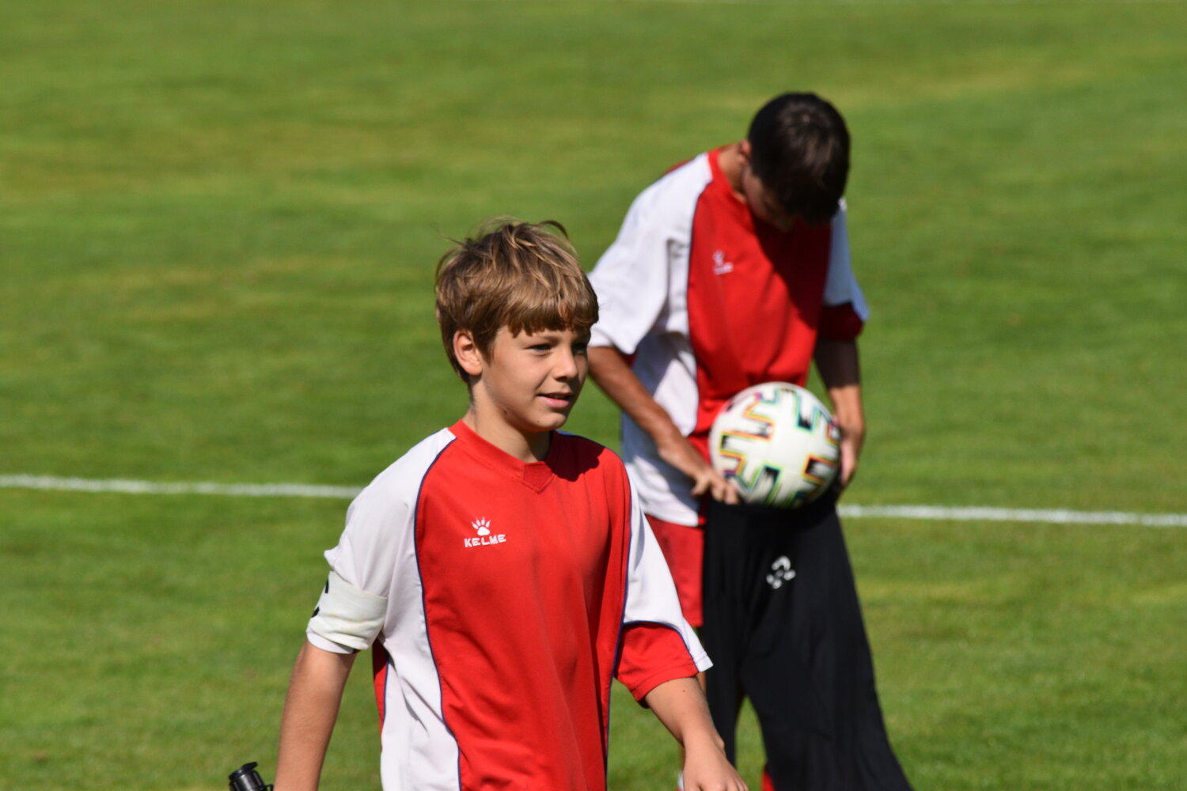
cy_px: 396
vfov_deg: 4.6
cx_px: 594
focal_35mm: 300
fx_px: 9891
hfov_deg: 6.9
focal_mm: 200
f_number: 7.1
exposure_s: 1/2000
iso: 400
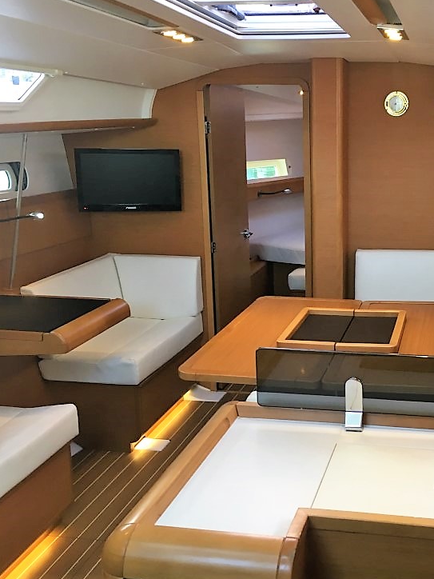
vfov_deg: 45.8
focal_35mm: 41
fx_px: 685
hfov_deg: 34.0
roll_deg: -0.2
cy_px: 274
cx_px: 352
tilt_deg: -12.3
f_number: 2.2
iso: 80
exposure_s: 1/33
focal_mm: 4.15
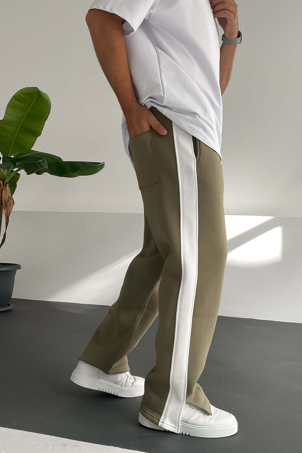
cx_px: 150
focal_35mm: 33
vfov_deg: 57.2
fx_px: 415
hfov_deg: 40.0
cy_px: 244
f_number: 1.8
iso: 32
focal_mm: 3
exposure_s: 1/120
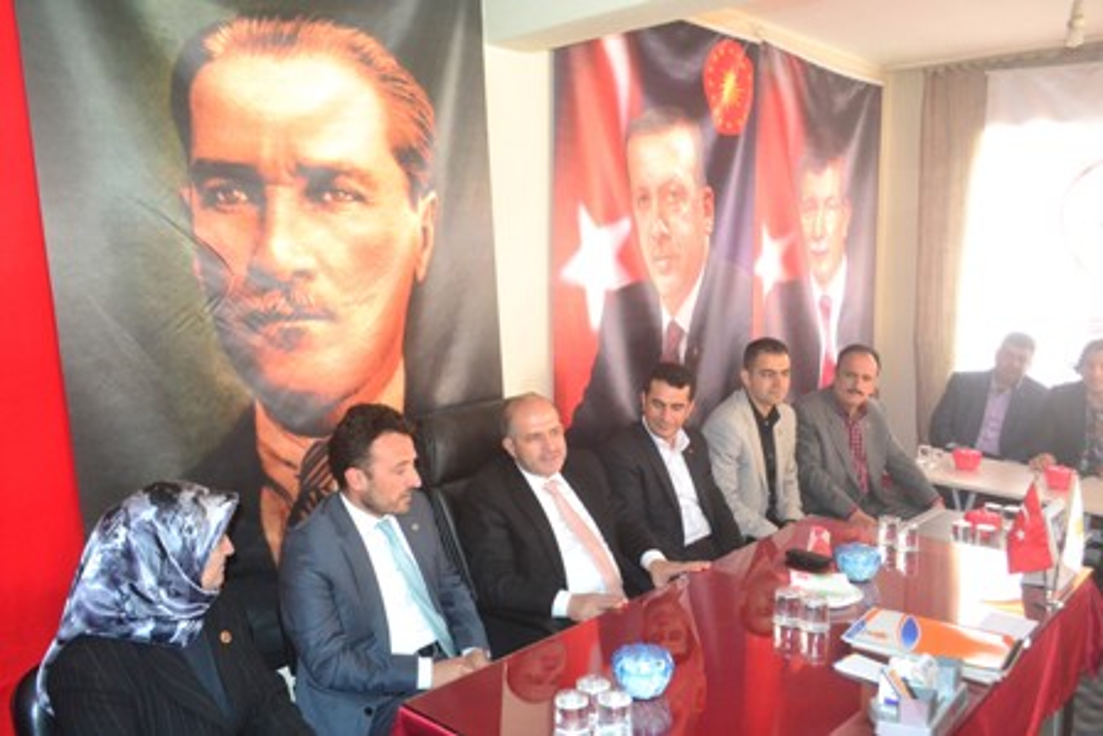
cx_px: 552
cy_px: 368
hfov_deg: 67.4
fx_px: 827
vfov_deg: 48.0
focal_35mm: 27
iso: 2500
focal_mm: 18
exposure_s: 1/40
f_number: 5.6
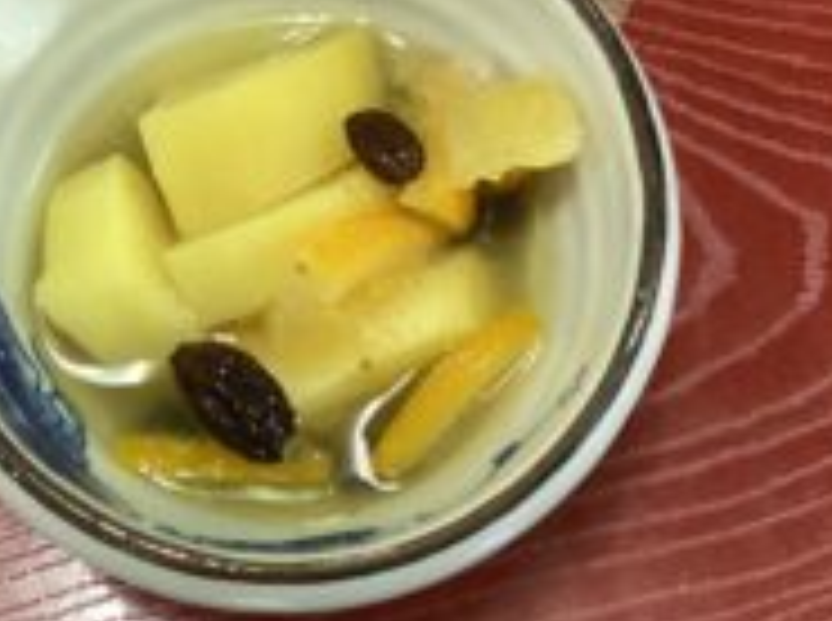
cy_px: 299
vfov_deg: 23.2
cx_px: 299
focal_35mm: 63
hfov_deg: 30.6
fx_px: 1511
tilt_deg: -74.8
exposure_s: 1/40
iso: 320
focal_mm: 3.3
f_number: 2.4
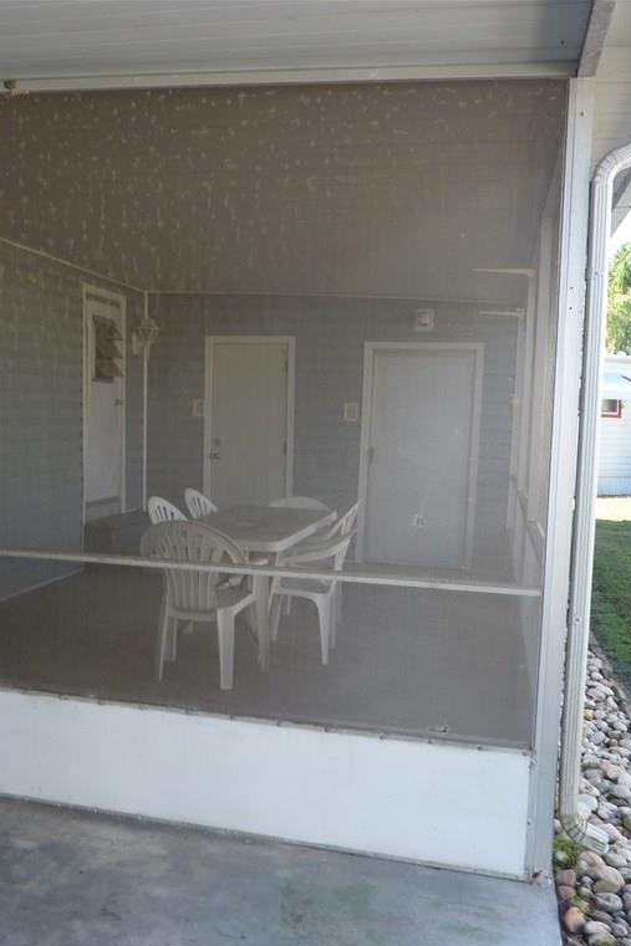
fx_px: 921
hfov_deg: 37.5
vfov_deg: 54.4
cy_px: 476
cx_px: 219
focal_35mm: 35
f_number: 3.3
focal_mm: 4.1
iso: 80
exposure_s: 1/100
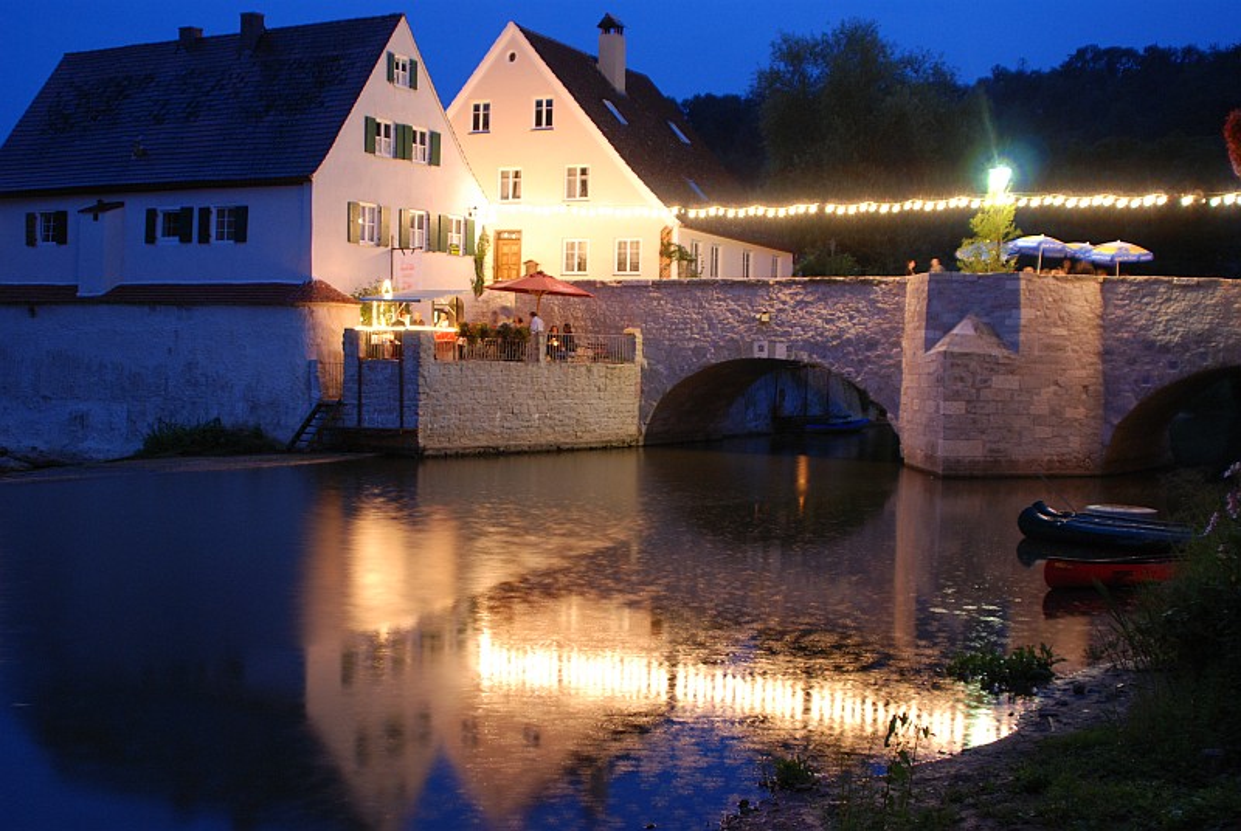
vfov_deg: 32.0
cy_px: 416
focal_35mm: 42
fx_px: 1450
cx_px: 620
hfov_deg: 46.3
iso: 400
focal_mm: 28
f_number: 3.5
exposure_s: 2
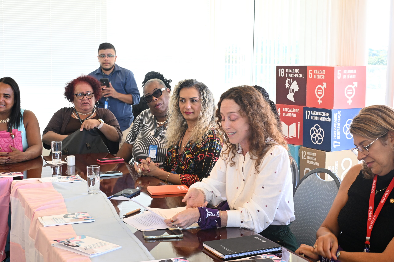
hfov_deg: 38.2
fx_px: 569
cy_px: 131
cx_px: 197
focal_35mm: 52
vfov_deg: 26.0
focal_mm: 35
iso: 900
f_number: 10
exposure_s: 1/60
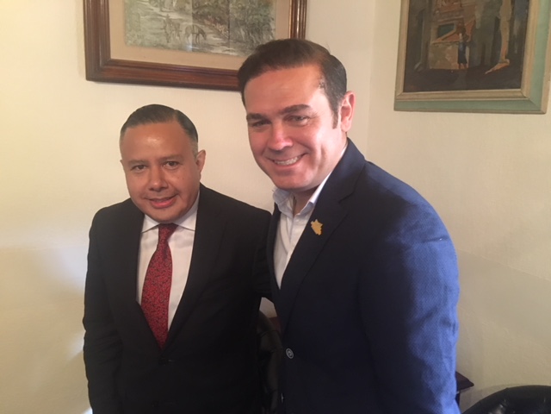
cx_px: 276
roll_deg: -1.0
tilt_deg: -11.4
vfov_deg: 48.2
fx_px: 462
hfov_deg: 61.7
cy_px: 207
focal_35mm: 29
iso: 400
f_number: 2.2
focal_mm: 4.15
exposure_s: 1/15
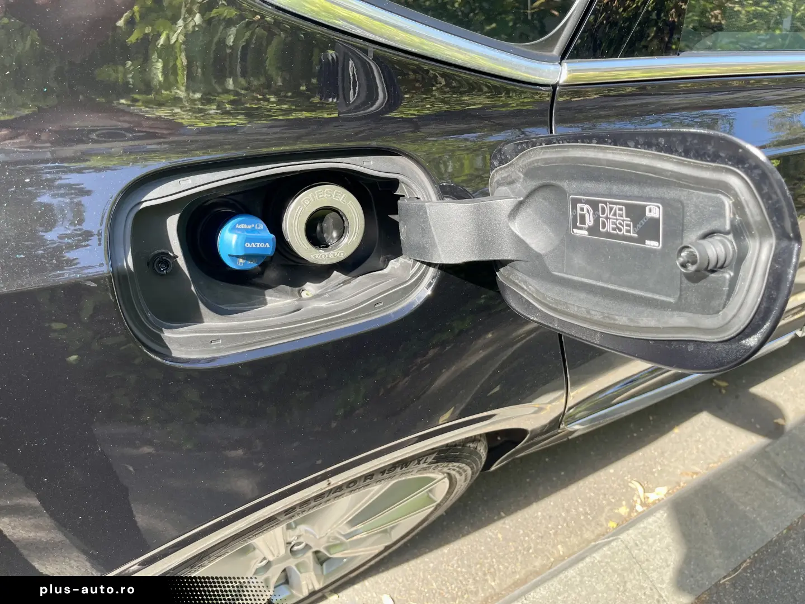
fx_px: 581
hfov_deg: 69.4
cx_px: 402
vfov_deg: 54.9
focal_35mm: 25
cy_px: 302
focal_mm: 5.1
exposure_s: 1/247
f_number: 1.6
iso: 32
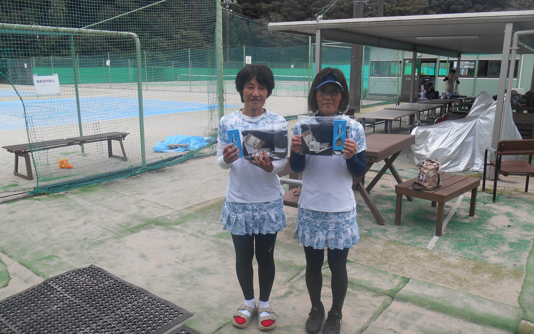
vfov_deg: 44.5
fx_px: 407
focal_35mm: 28
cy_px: 172
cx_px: 266
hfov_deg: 66.5
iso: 80
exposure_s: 1/60
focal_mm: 4.7
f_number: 3.4
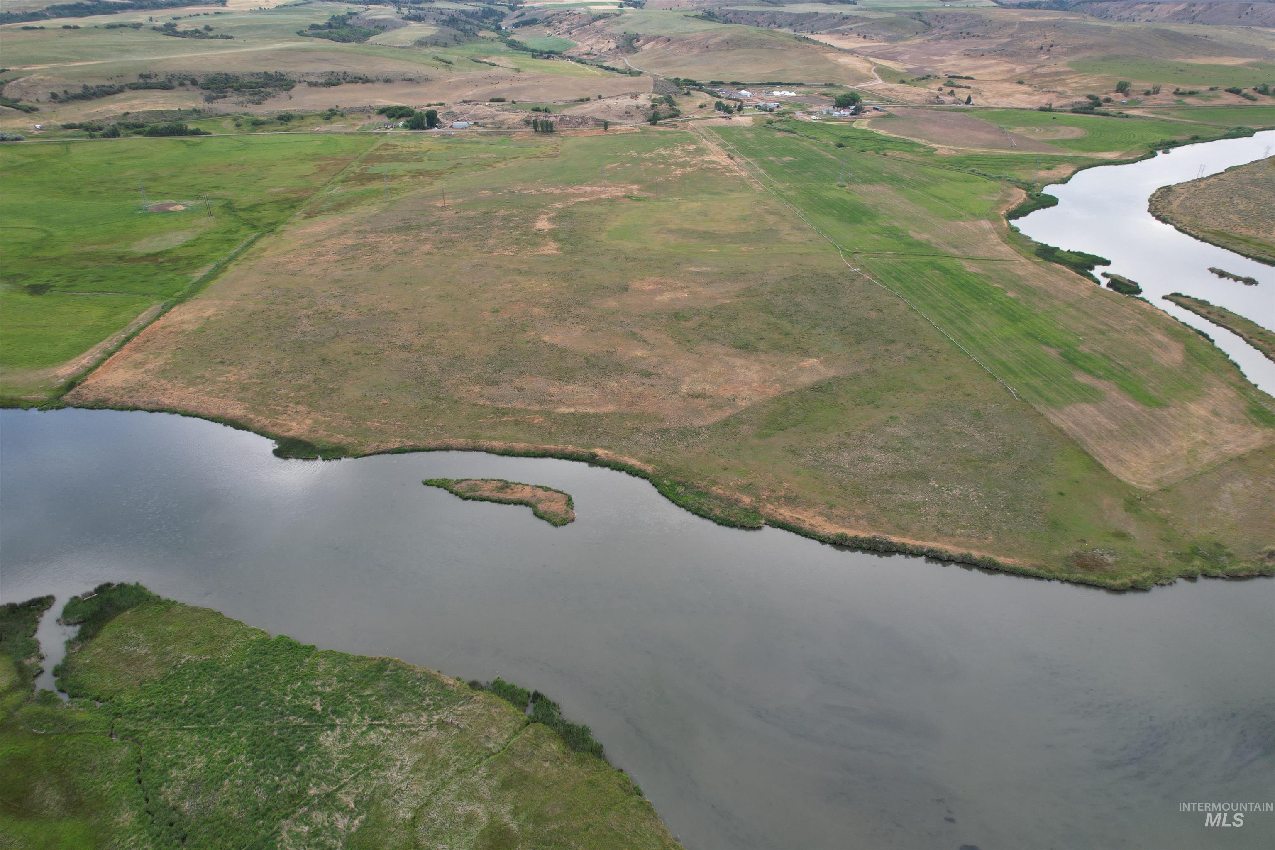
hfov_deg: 78.6
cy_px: 425
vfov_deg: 57.2
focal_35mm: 22
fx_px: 779
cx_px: 638
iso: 100
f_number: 2.8
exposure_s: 1/320
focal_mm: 8.38
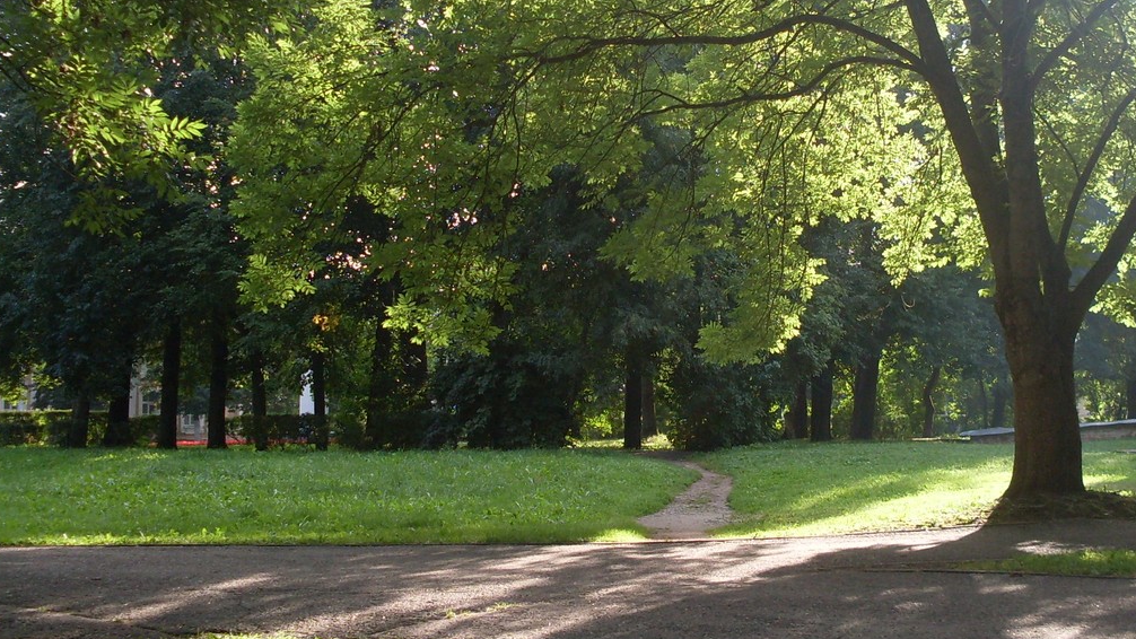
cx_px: 670
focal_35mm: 59
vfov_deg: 20.3
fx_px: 1777
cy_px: 227
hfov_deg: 35.3
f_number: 2.8
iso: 80
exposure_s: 1/180
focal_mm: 6.3
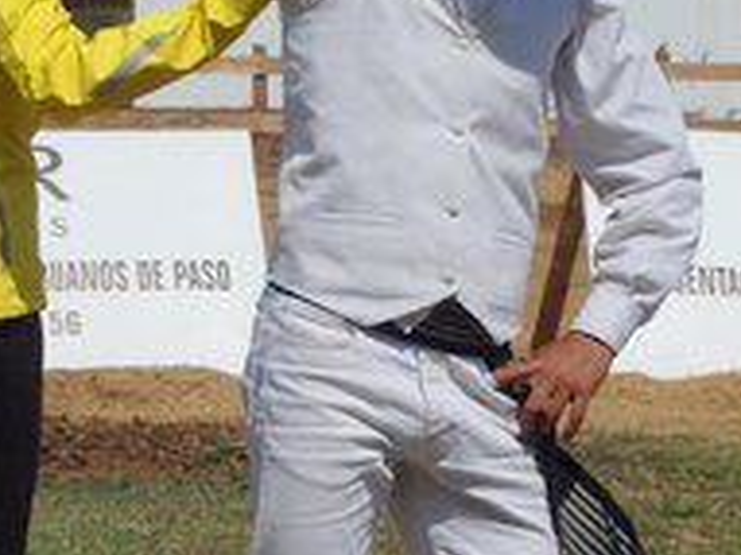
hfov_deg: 10.4
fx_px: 4086
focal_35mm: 191
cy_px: 328
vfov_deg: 7.8
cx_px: 318
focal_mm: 13.1
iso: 125
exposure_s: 1/200
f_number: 16
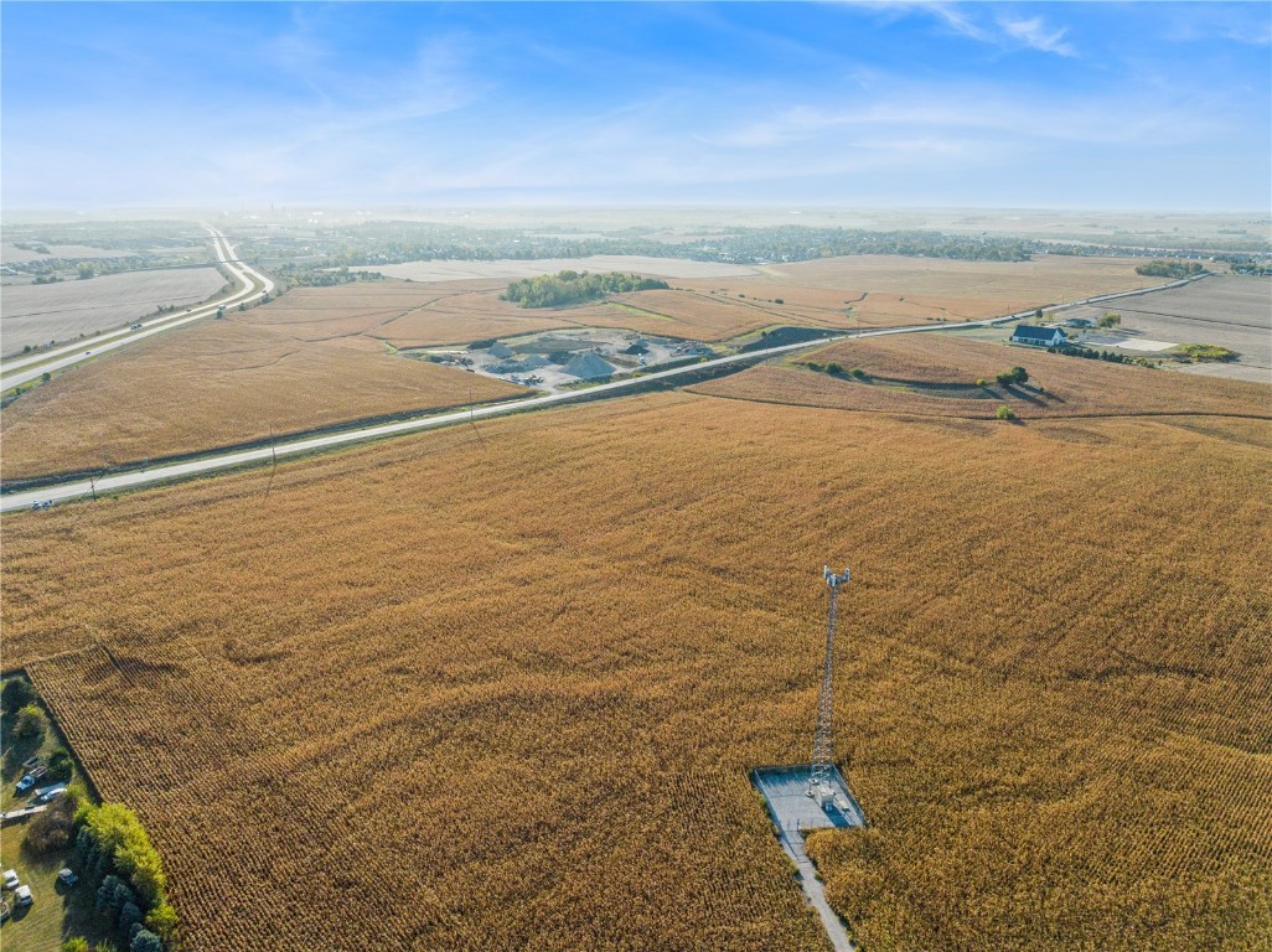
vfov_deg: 56.8
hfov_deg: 71.6
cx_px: 636
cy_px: 476
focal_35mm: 24
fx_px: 881
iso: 290
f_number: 2.8
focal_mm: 12.29
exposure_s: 1/4000
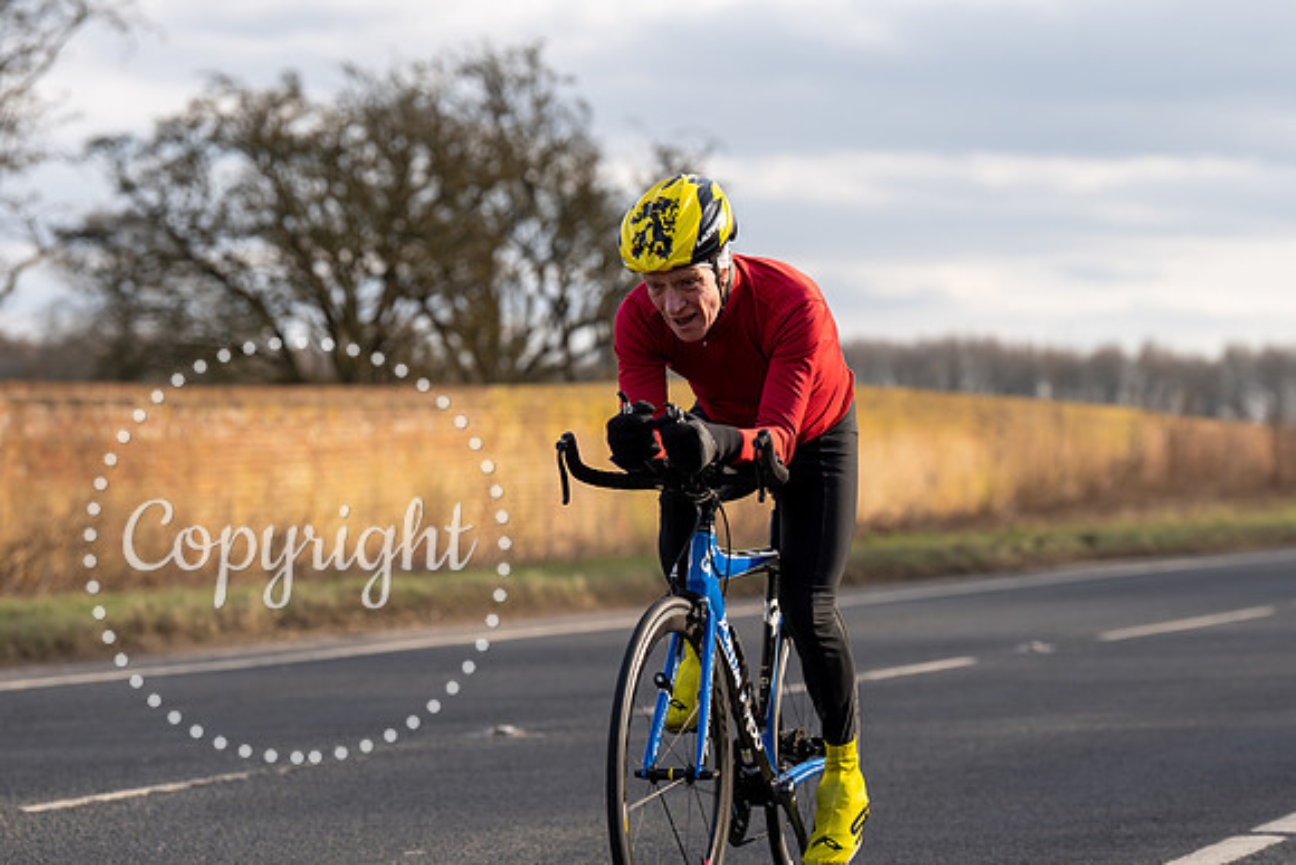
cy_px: 372
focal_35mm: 135
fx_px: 4847
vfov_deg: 10.2
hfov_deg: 15.2
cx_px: 739
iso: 125
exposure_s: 1/800
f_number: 4
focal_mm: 118
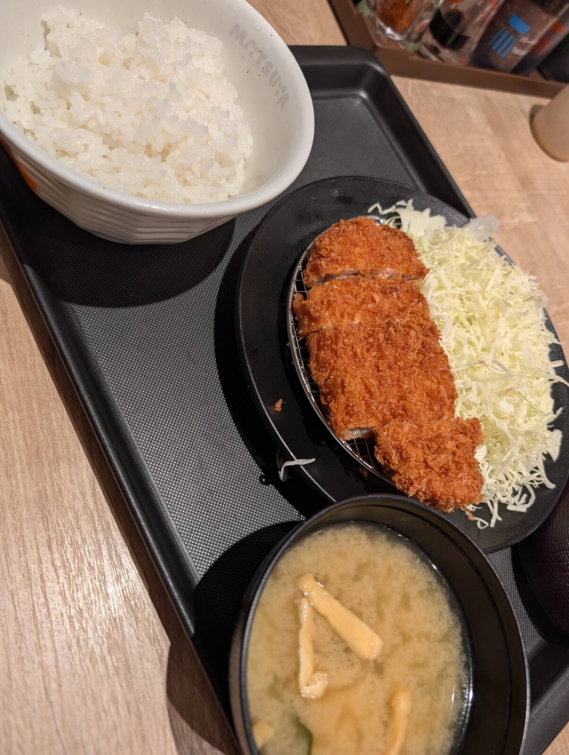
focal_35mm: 24
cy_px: 378
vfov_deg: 71.5
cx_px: 284
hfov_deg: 56.9
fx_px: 525
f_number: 1.68
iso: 180
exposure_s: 1/165
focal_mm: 6.9
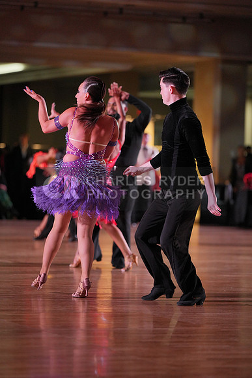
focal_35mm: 165
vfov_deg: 12.4
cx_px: 126
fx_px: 1731
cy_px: 189
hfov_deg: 8.3
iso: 2000
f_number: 2.8
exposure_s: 1/800
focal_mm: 165
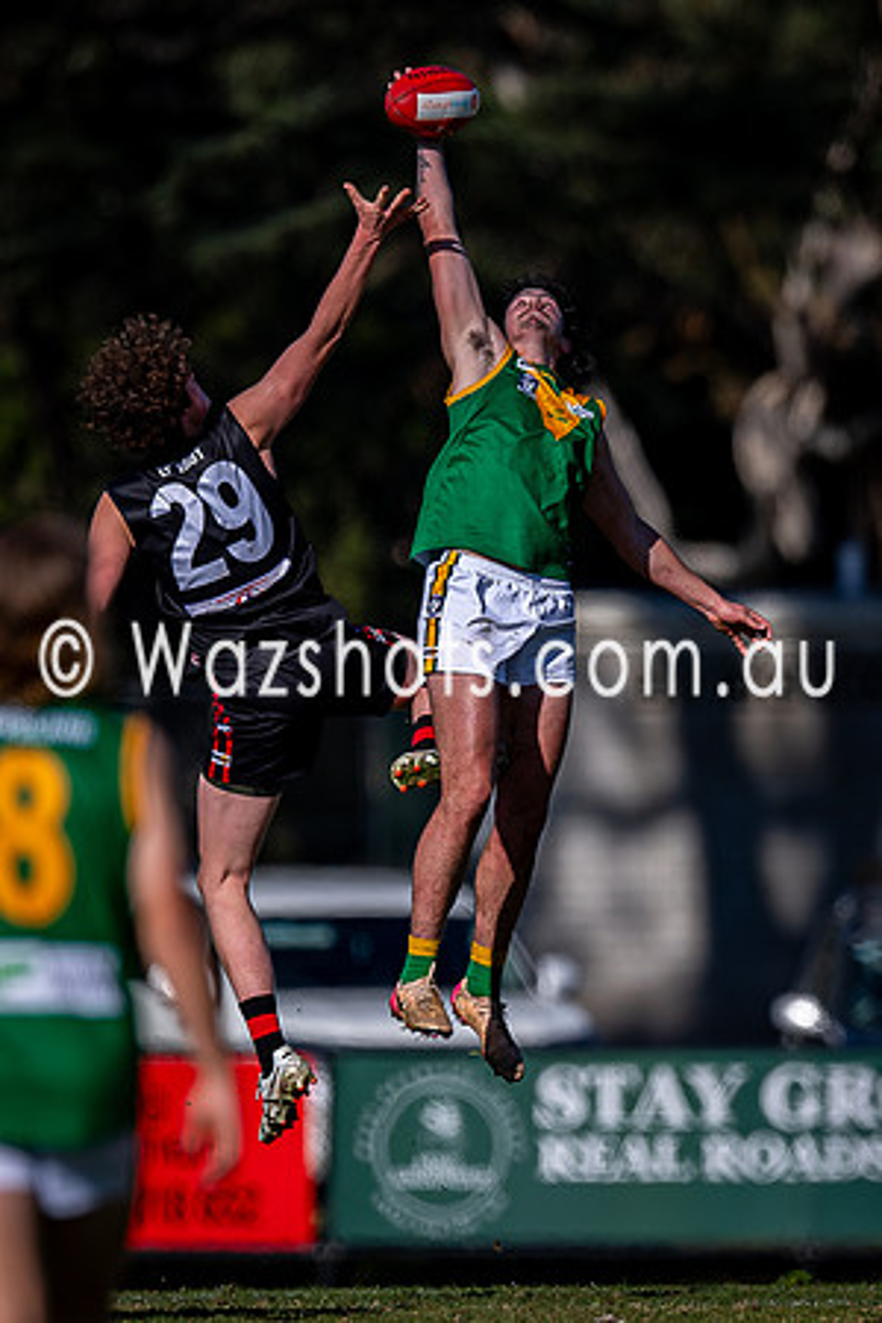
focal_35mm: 990
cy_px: 705
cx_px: 594
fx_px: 36387
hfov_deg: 1.4
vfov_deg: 2.1
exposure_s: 1/1600
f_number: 4
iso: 100
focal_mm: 500
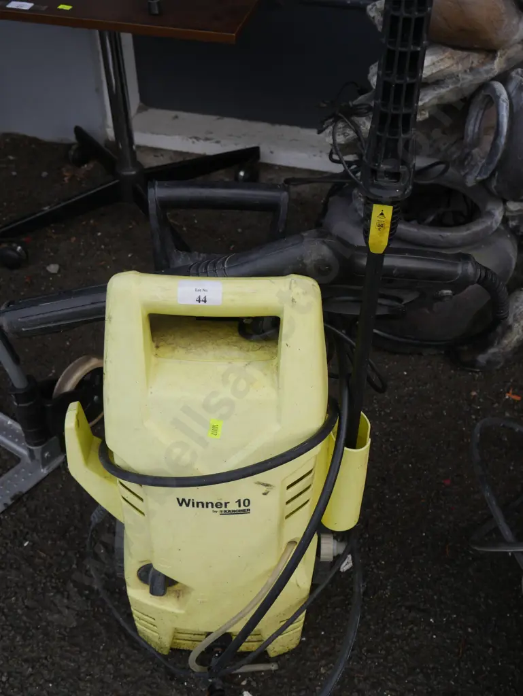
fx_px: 805
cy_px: 348
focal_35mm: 40
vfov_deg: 46.8
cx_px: 262
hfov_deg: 36.0
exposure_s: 1/200
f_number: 5.6
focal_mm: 20
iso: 200
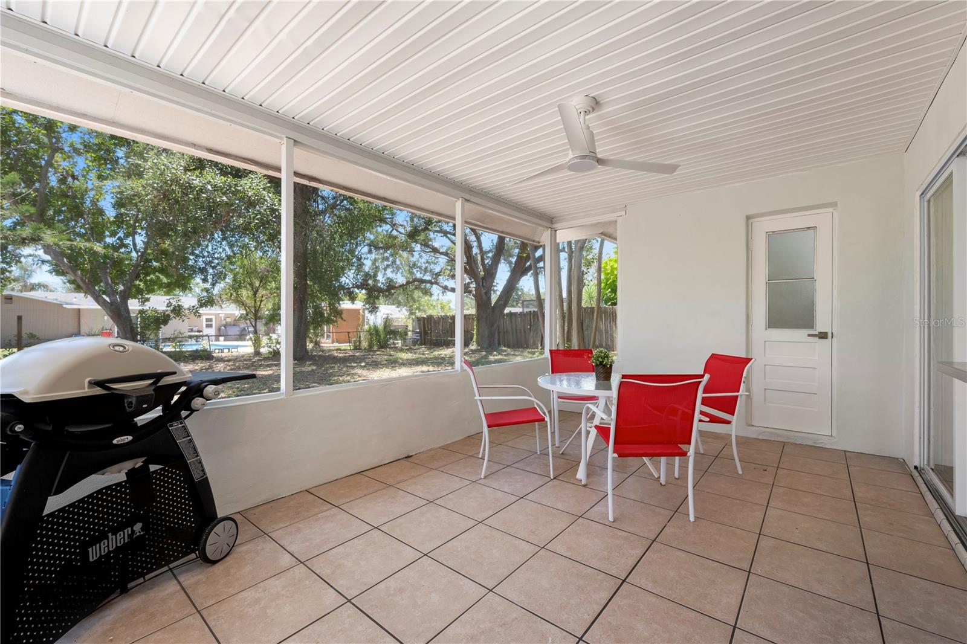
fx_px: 403
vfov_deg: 77.3
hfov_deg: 100.4
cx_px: 484
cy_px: 322
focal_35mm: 15
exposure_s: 1/20
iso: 250
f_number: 8
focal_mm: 15
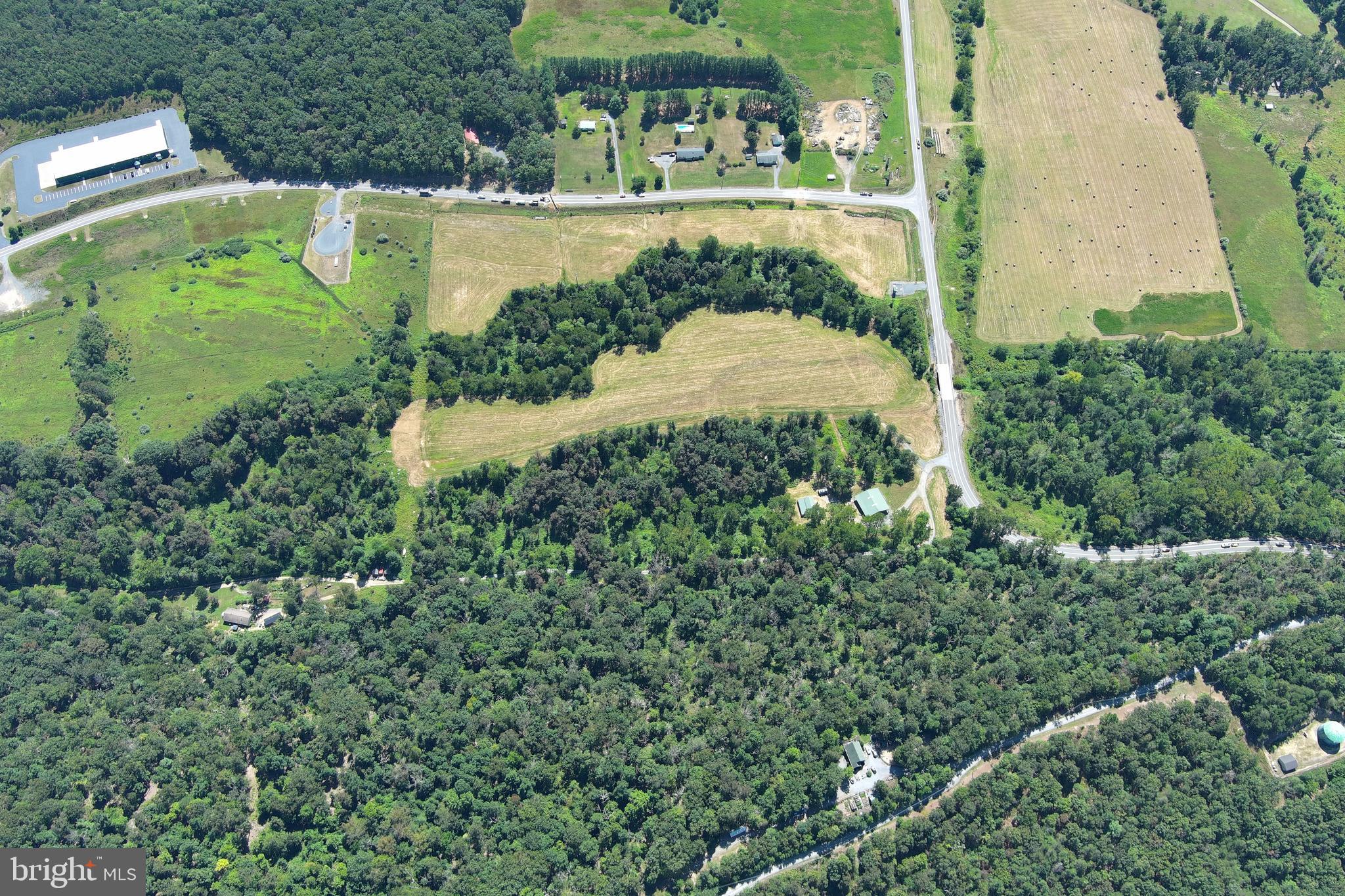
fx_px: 1083
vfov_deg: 45.0
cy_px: 448
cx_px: 672
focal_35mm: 29
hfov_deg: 63.7
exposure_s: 1/420
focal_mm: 10.57
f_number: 2.8
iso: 100
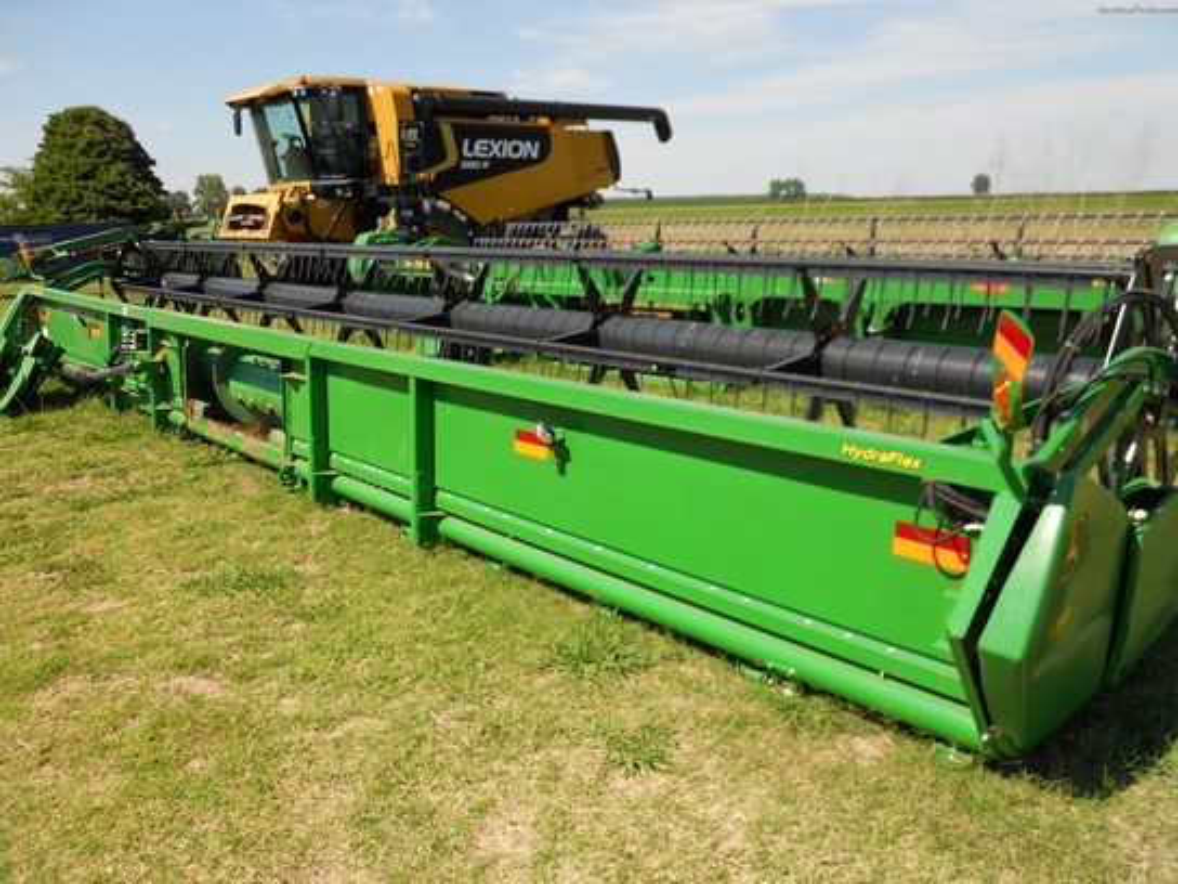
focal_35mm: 28
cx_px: 589
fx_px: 953
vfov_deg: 49.7
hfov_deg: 63.4
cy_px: 442
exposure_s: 1/1000
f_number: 2.7
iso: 80
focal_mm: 5
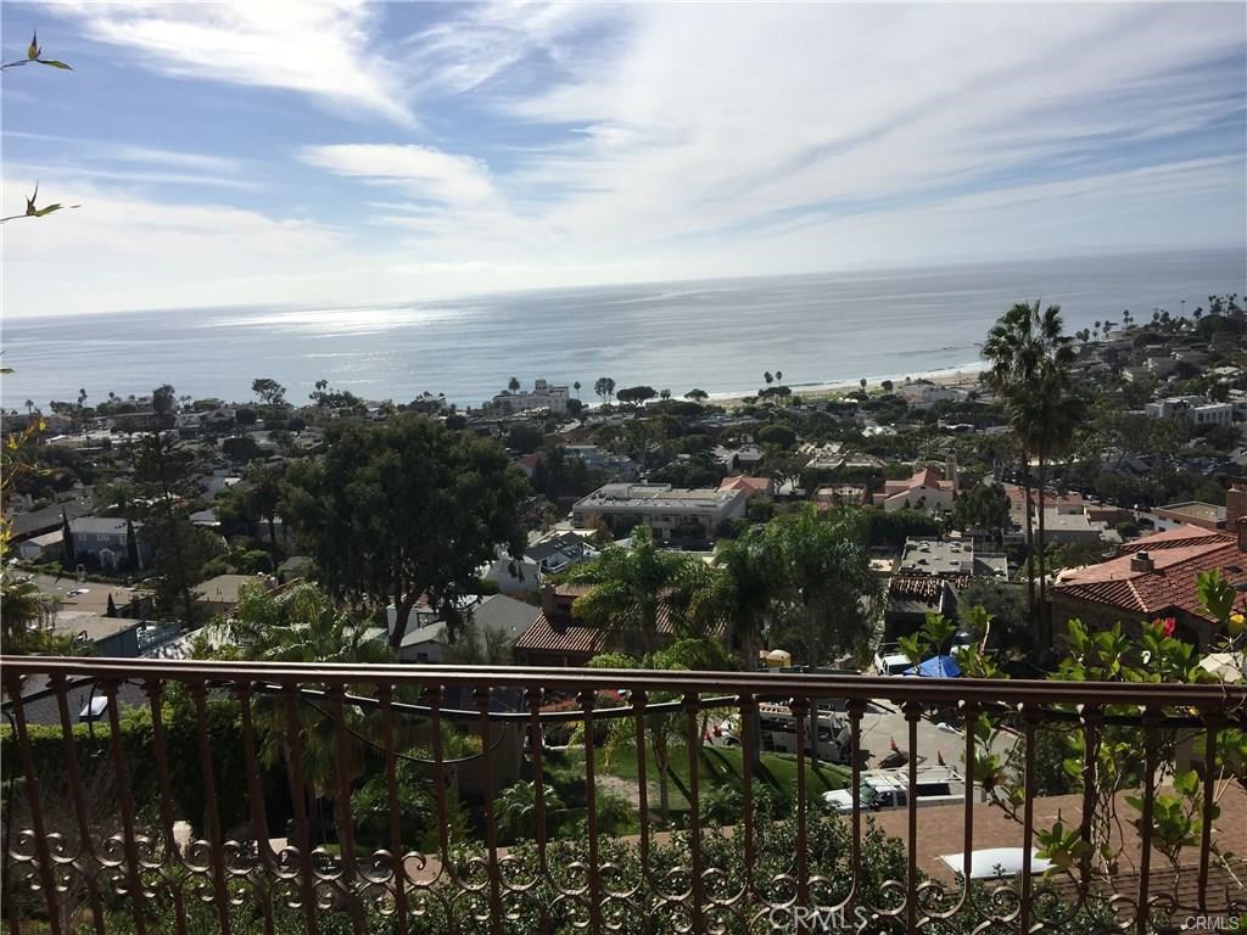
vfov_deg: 48.2
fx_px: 1045
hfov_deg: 61.7
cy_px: 468
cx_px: 624
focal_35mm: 29
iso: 32
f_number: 2.2
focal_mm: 4.15
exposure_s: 1/3968
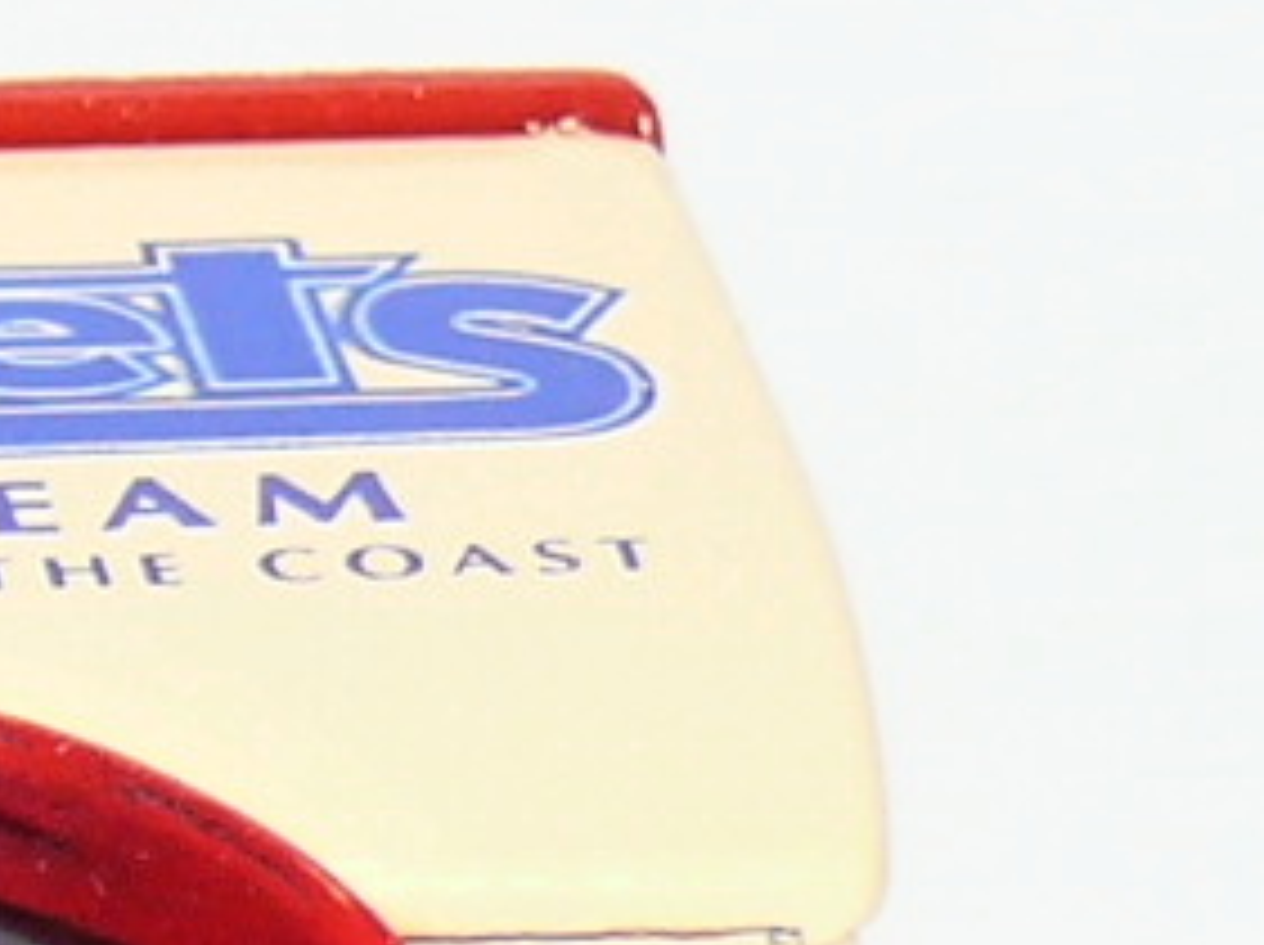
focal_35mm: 496
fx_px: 18088
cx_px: -1745
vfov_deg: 3.0
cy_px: 1318
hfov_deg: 3.9
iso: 100
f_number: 4
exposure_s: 1/30
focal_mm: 12.3
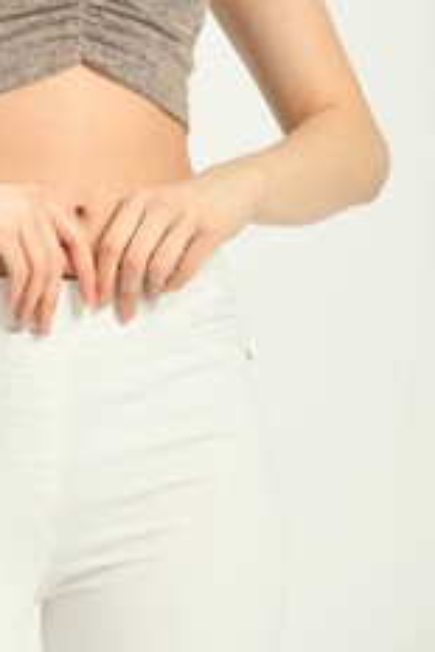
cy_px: -28
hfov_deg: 3.8
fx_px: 6515
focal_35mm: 360
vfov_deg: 5.7
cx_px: 45
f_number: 6.3
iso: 100
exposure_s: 1/160
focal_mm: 155
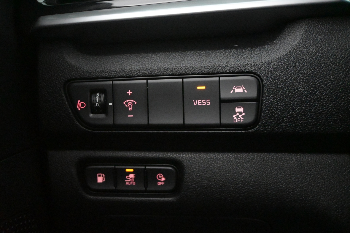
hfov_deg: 45.0
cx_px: 175
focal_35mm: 44
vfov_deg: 30.8
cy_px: 116
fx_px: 423
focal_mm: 29
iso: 12800
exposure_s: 1/50
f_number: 4.8
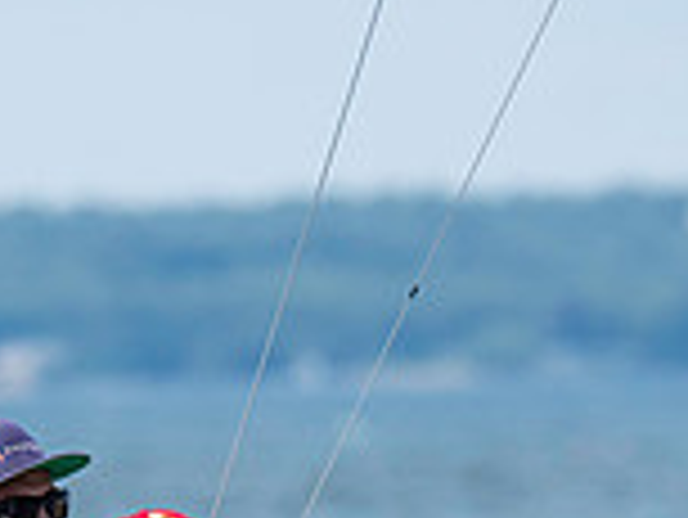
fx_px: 32700
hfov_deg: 1.2
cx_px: 94
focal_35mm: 1644
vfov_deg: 0.9
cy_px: 822
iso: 320
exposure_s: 1/1600
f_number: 5.6
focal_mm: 300
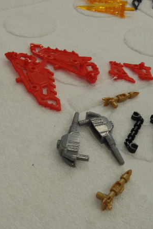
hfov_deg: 27.4
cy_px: 115
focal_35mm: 49
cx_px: 54
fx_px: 313
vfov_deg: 40.4
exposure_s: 1/60
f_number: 4.5
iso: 200
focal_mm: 6.4
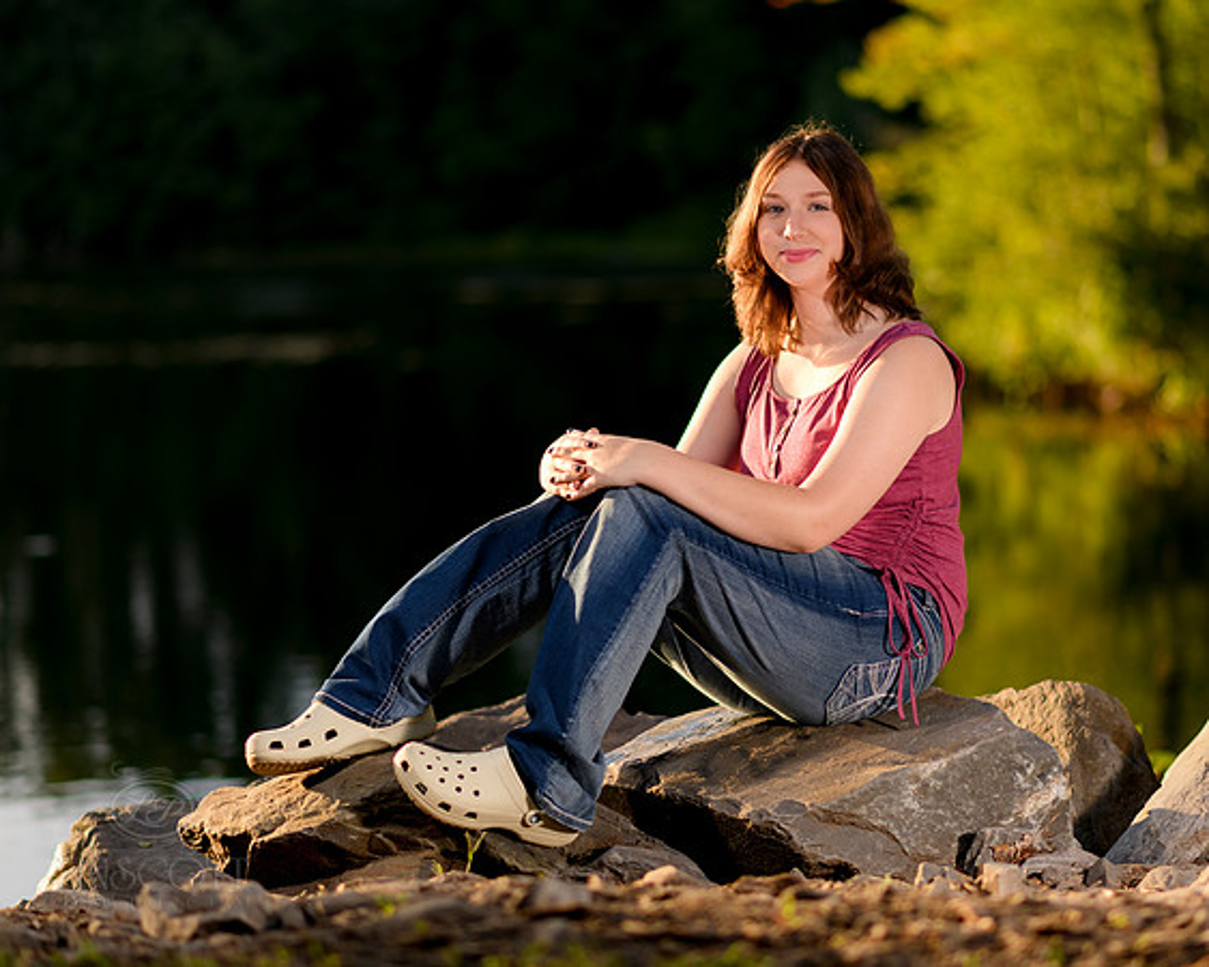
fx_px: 3806
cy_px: 498
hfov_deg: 18.0
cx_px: 696
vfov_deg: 14.5
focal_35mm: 106
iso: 125
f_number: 1.8
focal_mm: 85
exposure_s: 1/2000
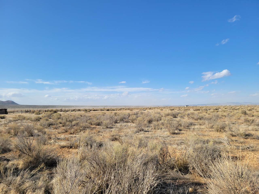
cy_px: 97
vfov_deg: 53.1
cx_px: 130
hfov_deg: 67.3
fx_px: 195
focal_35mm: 26
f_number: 1.8
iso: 40
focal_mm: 5.4
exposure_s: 1/2664
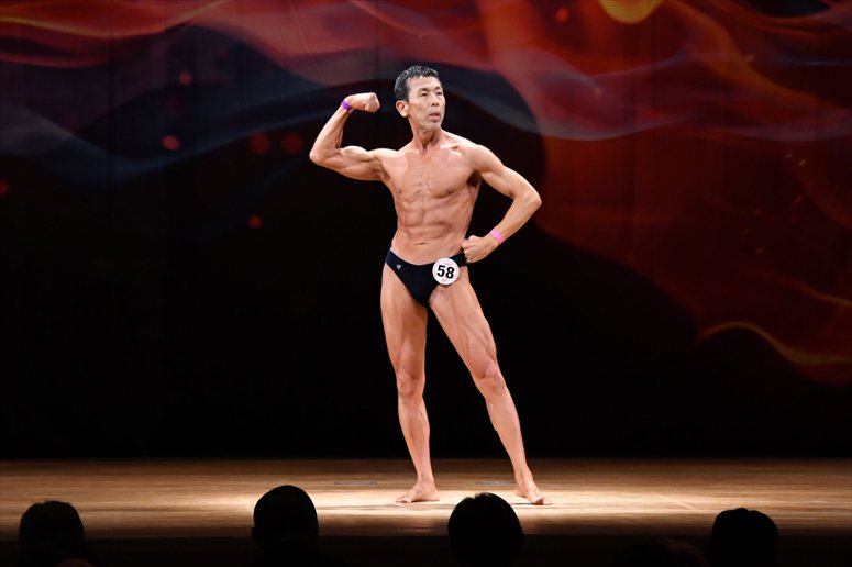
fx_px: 5133
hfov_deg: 9.5
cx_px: 426
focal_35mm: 217
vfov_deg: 6.3
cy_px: 284
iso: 4000
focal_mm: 145
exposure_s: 1/400
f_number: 5.6
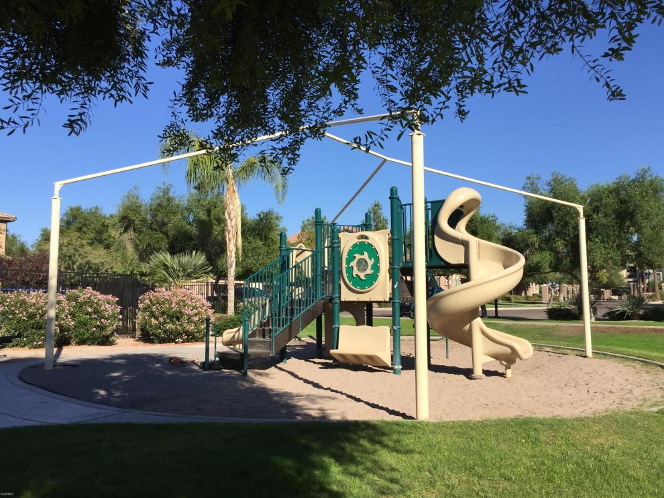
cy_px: 252
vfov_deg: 46.8
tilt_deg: +5.1
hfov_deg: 60.0
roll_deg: -0.8
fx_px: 575
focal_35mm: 30
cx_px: 339
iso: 32
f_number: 2.2
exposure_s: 1/1980
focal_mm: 4.15
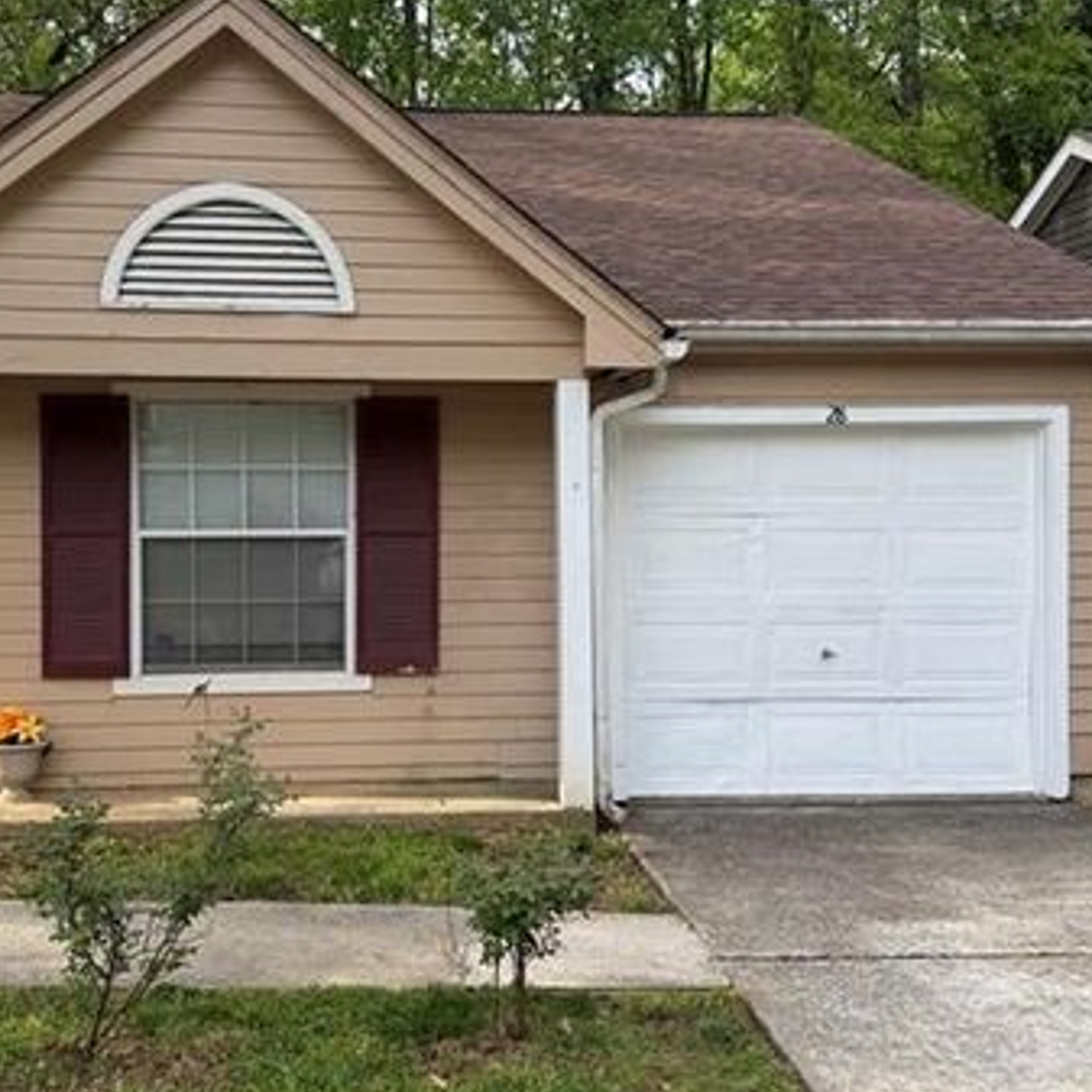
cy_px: 527
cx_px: 470
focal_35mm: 42
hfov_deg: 39.9
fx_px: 1499
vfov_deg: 40.0
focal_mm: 6.76
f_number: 1.78
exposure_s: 1/822
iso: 80
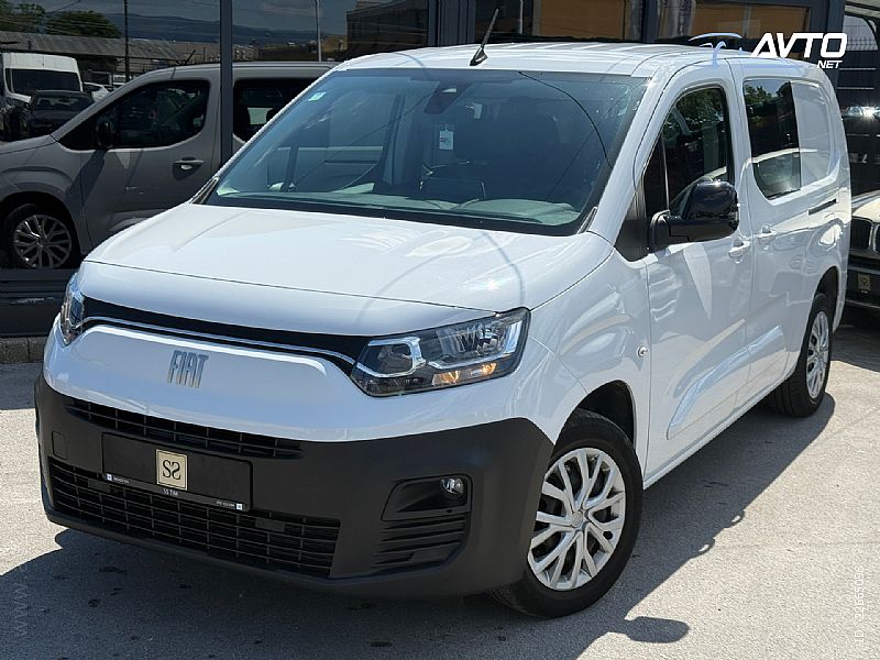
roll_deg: -2.6
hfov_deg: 39.7
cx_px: 440
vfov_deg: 30.3
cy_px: 330
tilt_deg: -10.8
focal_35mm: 48
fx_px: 1220
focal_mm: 6.76
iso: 64
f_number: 1.78
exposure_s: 1/5208
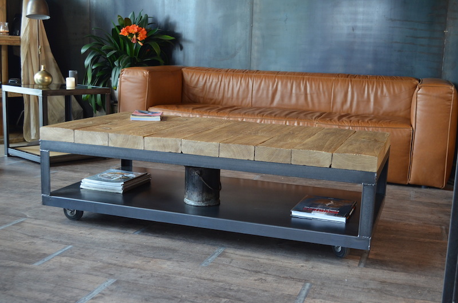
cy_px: 152
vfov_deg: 28.0
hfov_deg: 41.2
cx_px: 229
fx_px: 609
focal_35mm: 48
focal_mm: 32
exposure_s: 1/15
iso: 800
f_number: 5
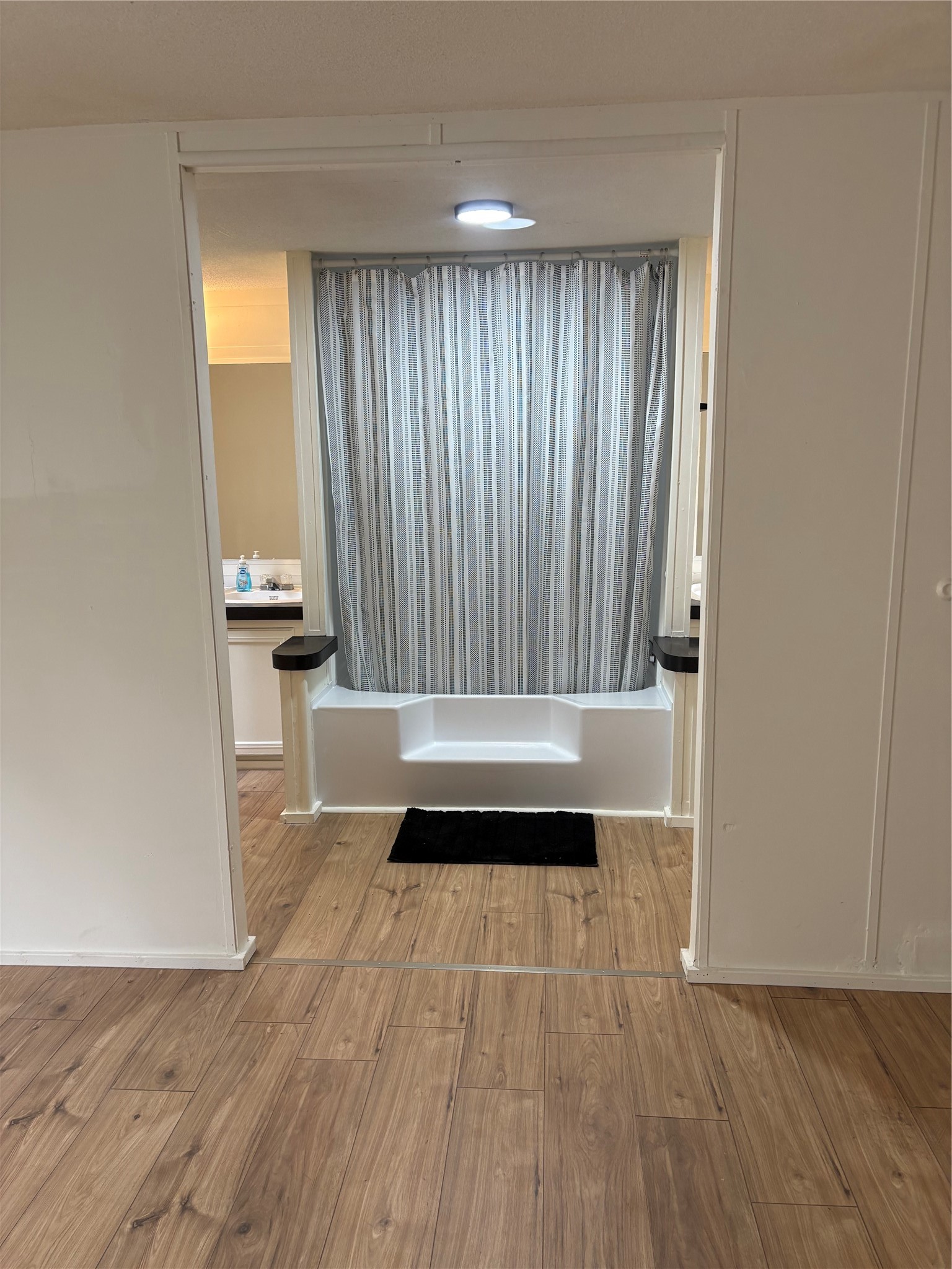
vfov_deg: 67.3
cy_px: 634
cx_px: 476
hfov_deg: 53.1
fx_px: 953
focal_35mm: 26
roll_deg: +0.7
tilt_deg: -11.8
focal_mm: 5.96
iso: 125
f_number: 1.6
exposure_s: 1/80
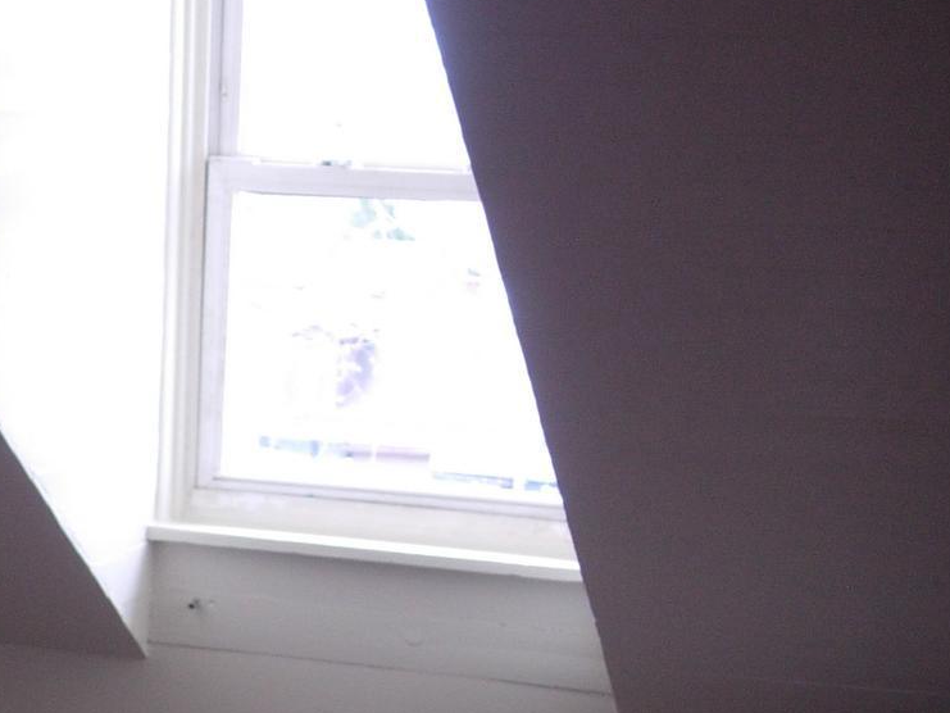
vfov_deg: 13.8
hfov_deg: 17.5
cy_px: 781
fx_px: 2882
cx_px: -303
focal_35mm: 105
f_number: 2.8
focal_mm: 7.8
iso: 64
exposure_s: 1/53.8
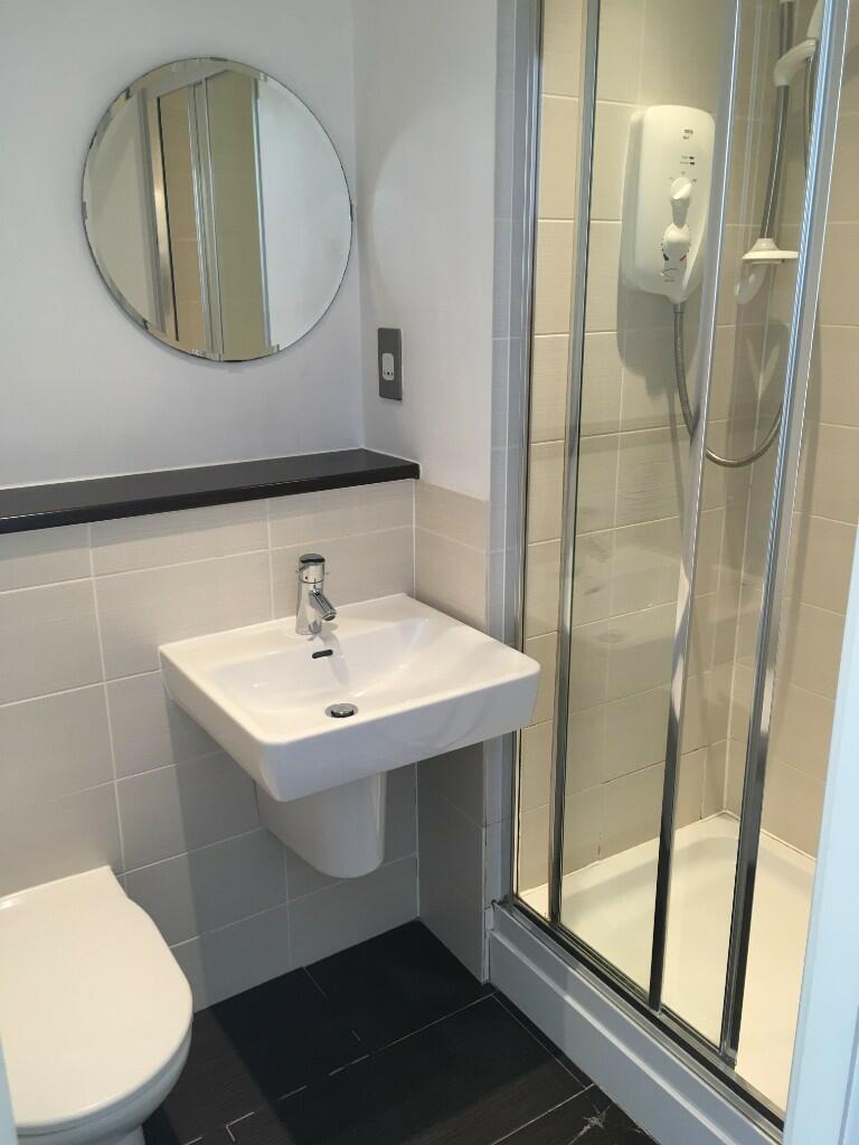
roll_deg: +0.8
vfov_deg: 61.7
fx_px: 960
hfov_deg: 48.2
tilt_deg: -17.6
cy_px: 572
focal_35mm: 29
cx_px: 430
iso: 64
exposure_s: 1/33
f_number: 2.2
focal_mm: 4.15
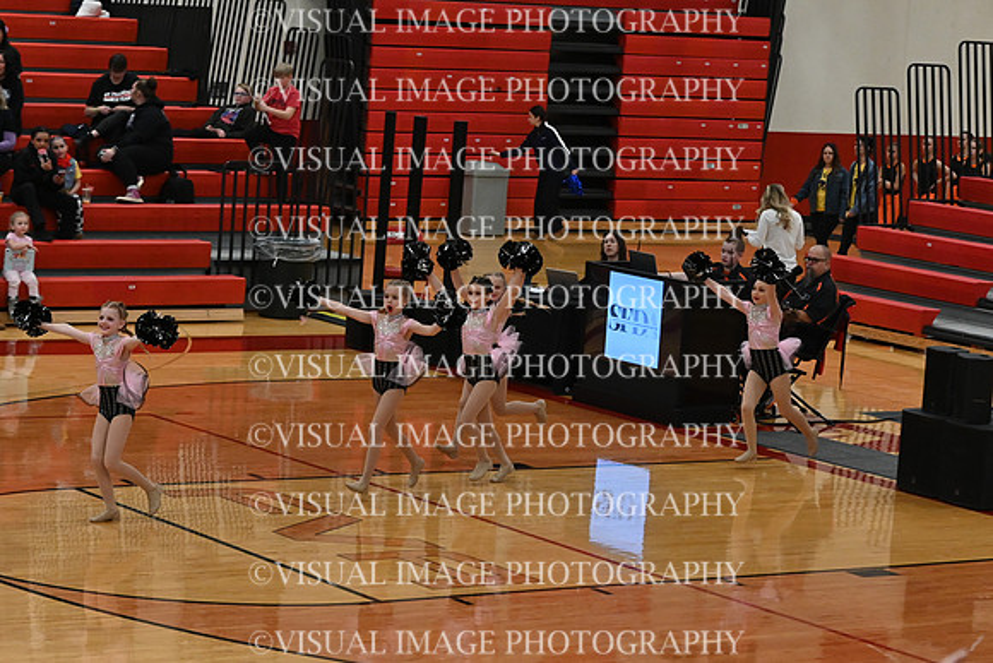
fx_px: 3393
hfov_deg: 16.6
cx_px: 496
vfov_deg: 11.2
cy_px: 332
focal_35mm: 123
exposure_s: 1/400
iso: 5000
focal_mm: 82
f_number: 4
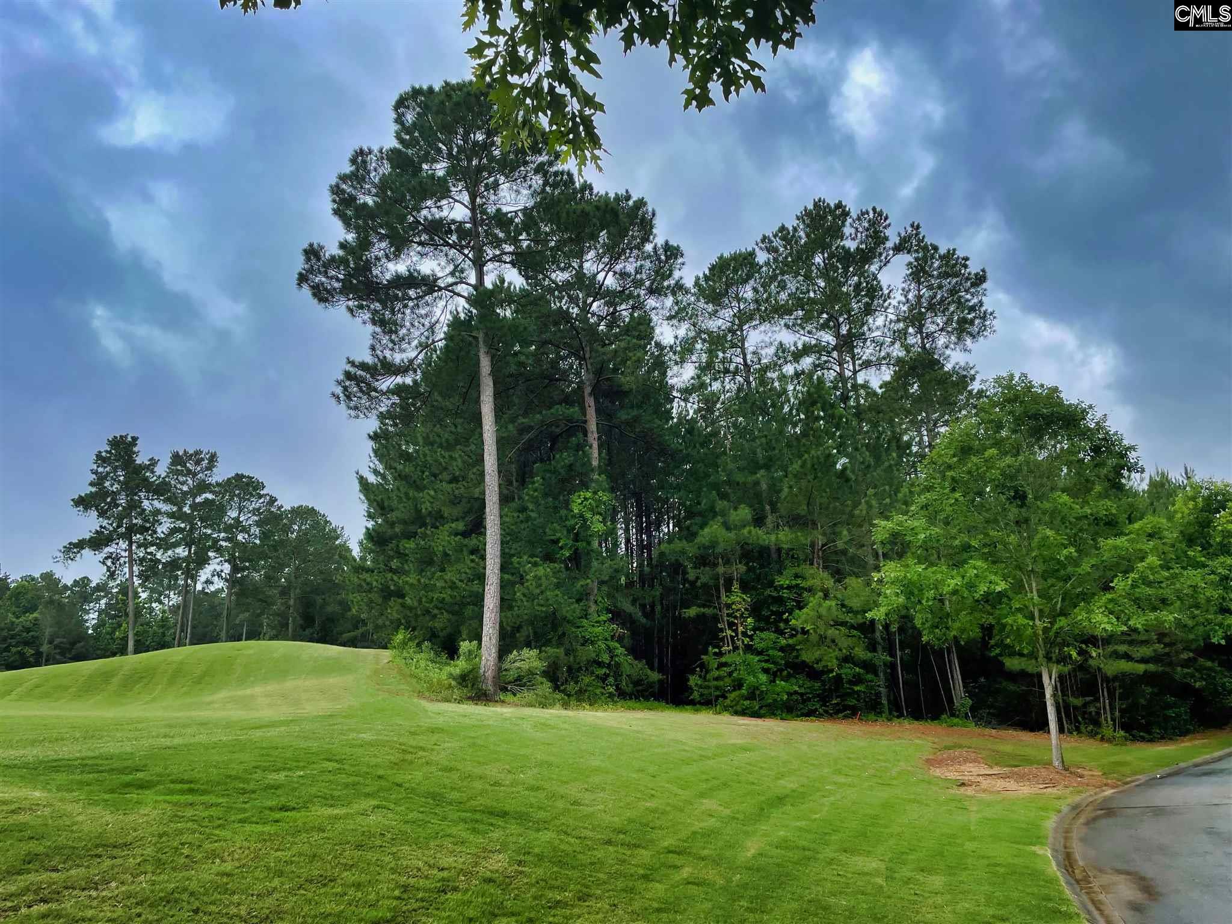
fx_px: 925
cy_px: 462
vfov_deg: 53.1
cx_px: 616
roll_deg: +3.0
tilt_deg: +15.9
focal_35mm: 26
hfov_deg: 67.3
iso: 32
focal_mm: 4.2
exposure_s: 1/1916
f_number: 1.6
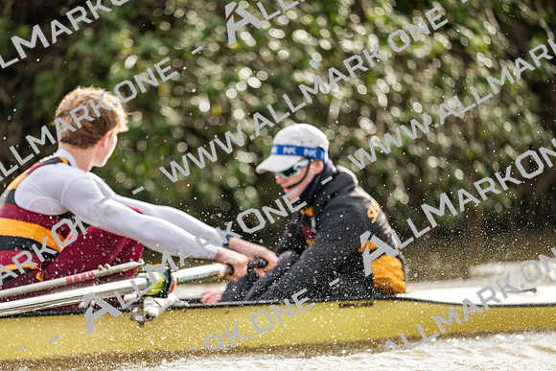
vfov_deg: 3.4
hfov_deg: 5.2
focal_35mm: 400
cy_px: 186
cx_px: 278
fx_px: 6179
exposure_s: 1/1600
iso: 640
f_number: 4.5
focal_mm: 400
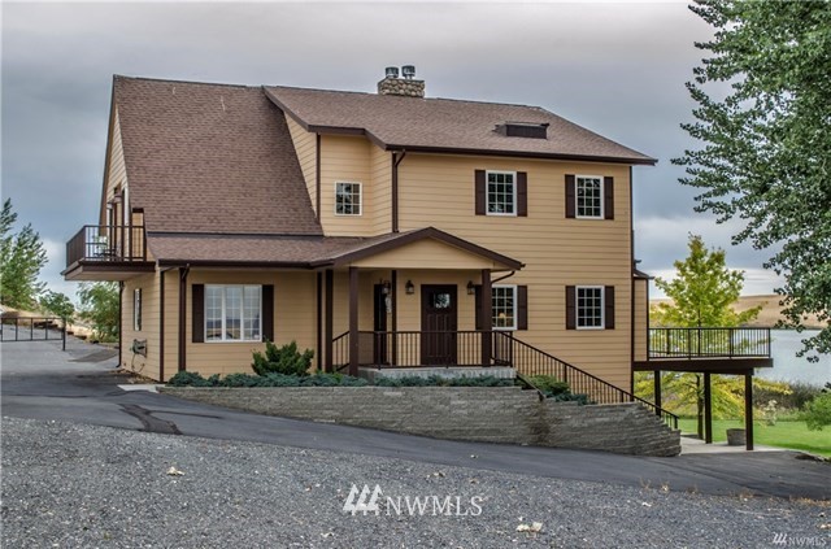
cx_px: 416
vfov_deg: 27.9
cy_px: 274
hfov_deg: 41.2
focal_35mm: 48
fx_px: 1105
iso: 200
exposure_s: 1/200
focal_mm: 32
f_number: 7.1
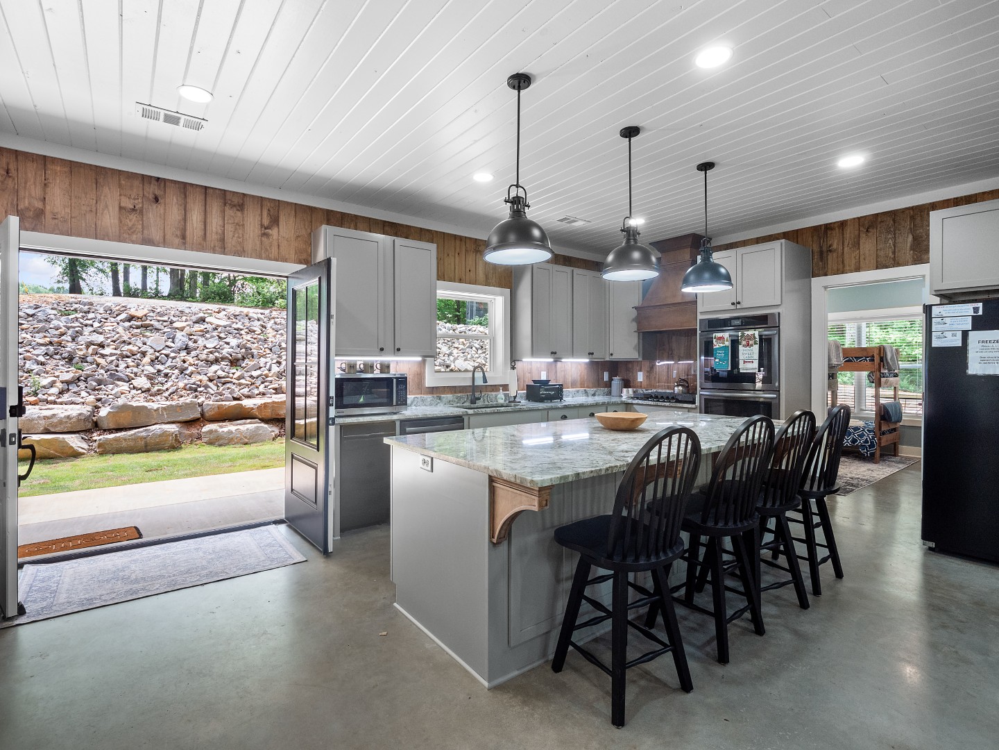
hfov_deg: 94.5
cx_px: 500
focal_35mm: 16
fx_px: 462
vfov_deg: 78.1
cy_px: 375
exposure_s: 1/30
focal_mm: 8
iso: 400
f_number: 5.6
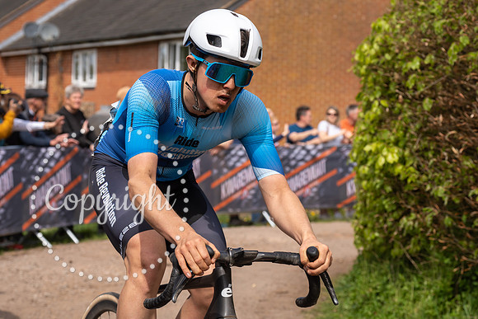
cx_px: 239
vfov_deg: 14.2
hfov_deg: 21.2
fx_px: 1278
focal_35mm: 96
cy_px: 100
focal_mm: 70
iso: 160
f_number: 5
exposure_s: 1/1000
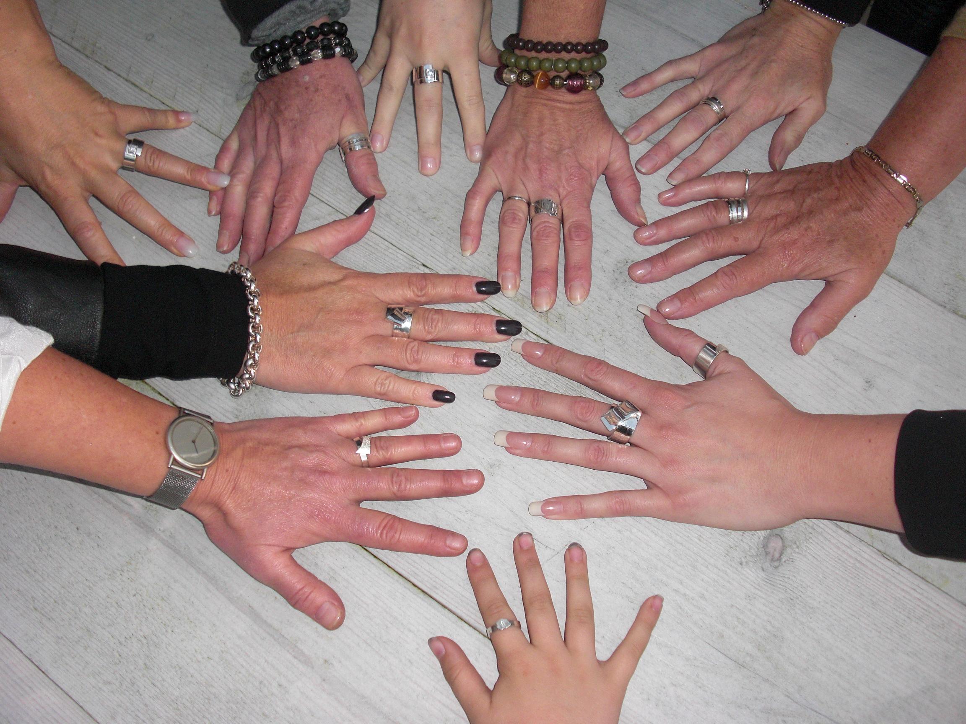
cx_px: 483
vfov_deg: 39.7
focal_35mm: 36
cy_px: 362
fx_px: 1005
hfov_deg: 51.4
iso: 100
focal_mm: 6.3
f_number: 2.8
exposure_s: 1/60
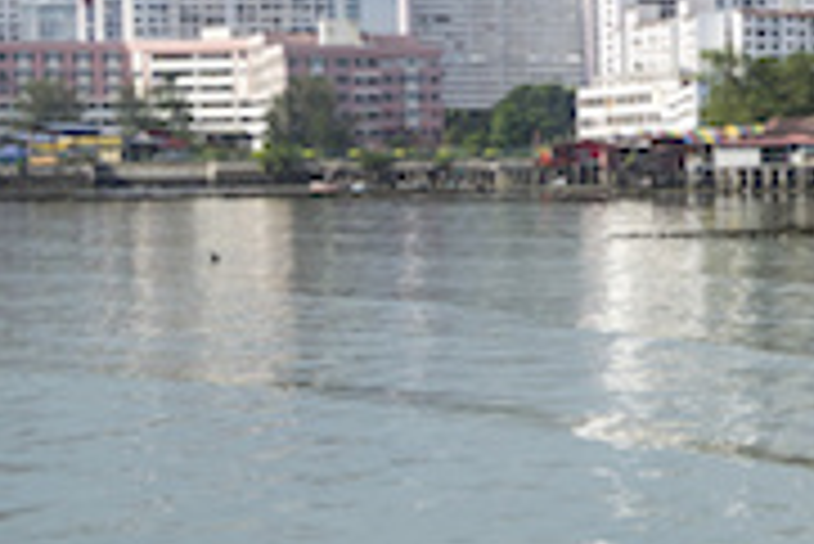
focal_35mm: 134
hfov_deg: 13.0
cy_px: 292
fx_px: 3032
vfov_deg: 10.3
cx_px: 1709
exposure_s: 1/640
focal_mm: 20
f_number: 8
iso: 180
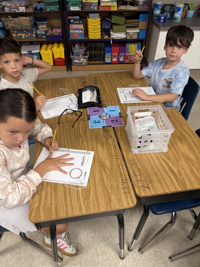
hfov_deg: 53.1
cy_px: 134
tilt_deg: -41.8
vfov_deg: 67.3
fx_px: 200
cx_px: 100
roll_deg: +2.6
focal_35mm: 26
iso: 125
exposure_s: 1/60
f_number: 1.6
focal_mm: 5.96
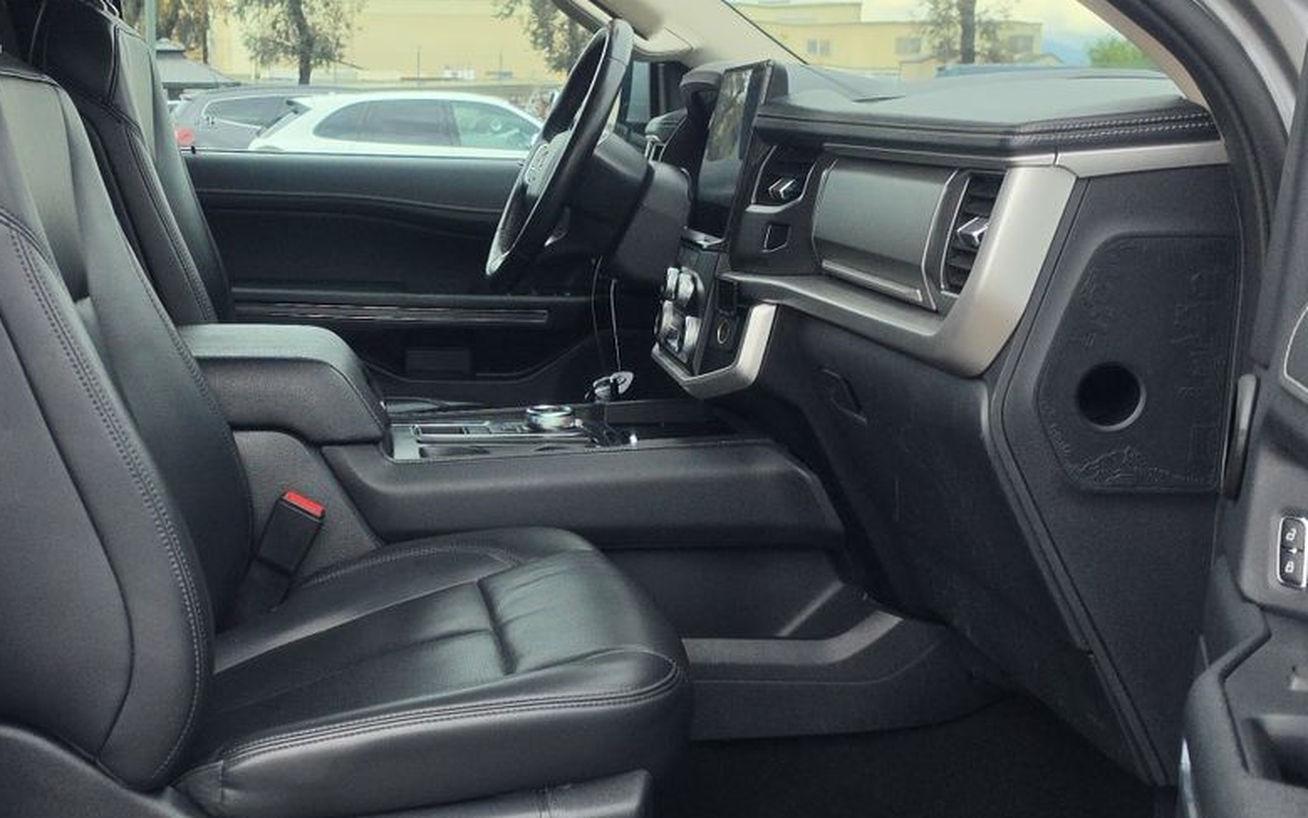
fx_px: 1783
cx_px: 449
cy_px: 468
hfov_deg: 39.9
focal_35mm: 50
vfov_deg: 25.8
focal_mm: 6.5
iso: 63
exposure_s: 1/2737
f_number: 1.4
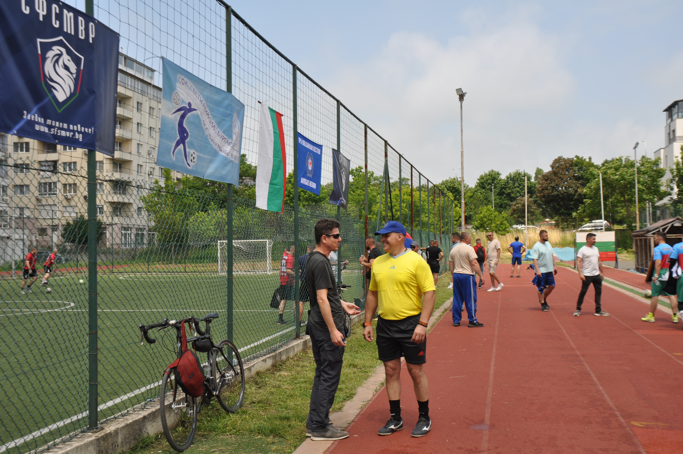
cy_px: 227
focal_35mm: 36
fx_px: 682
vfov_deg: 36.8
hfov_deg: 53.2
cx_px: 342
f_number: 9
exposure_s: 1/320
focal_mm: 24
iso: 200
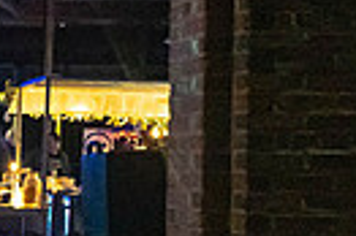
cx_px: -253
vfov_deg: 12.7
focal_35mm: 107
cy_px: 164
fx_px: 1057
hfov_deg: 16.5
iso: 3200
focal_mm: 22.9
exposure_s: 1/160
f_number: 2.8
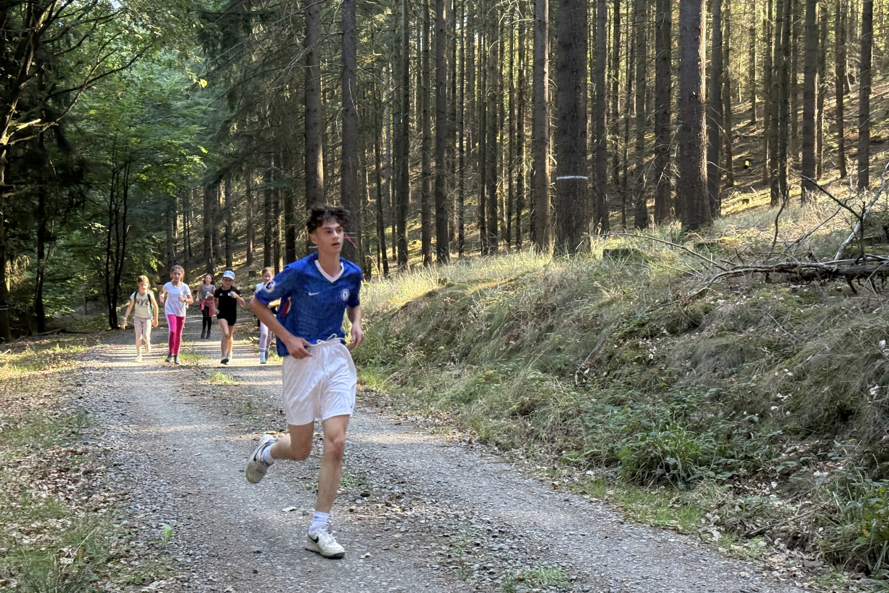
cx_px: 444
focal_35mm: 50
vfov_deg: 27.0
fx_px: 1235
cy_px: 328
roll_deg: +0.2
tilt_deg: -0.5
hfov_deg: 39.6
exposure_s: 1/119
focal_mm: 6.76
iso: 200
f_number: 1.78
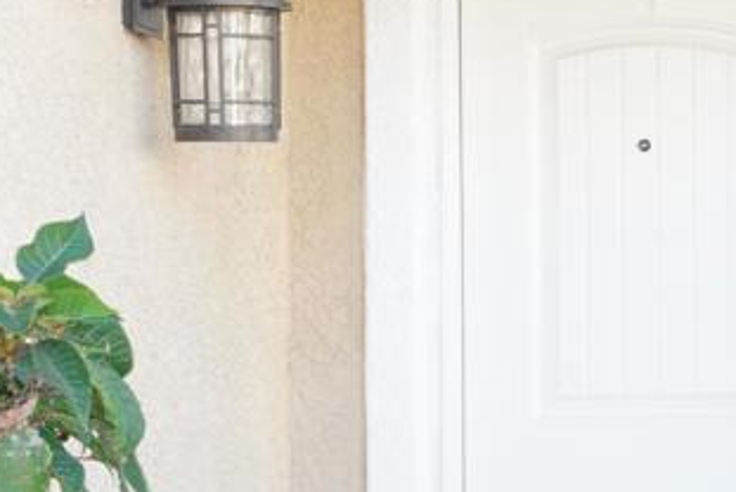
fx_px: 2087
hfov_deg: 18.5
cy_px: 299
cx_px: 973
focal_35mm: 102
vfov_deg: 13.4
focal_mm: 31
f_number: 22
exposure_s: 1/1.25
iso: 100
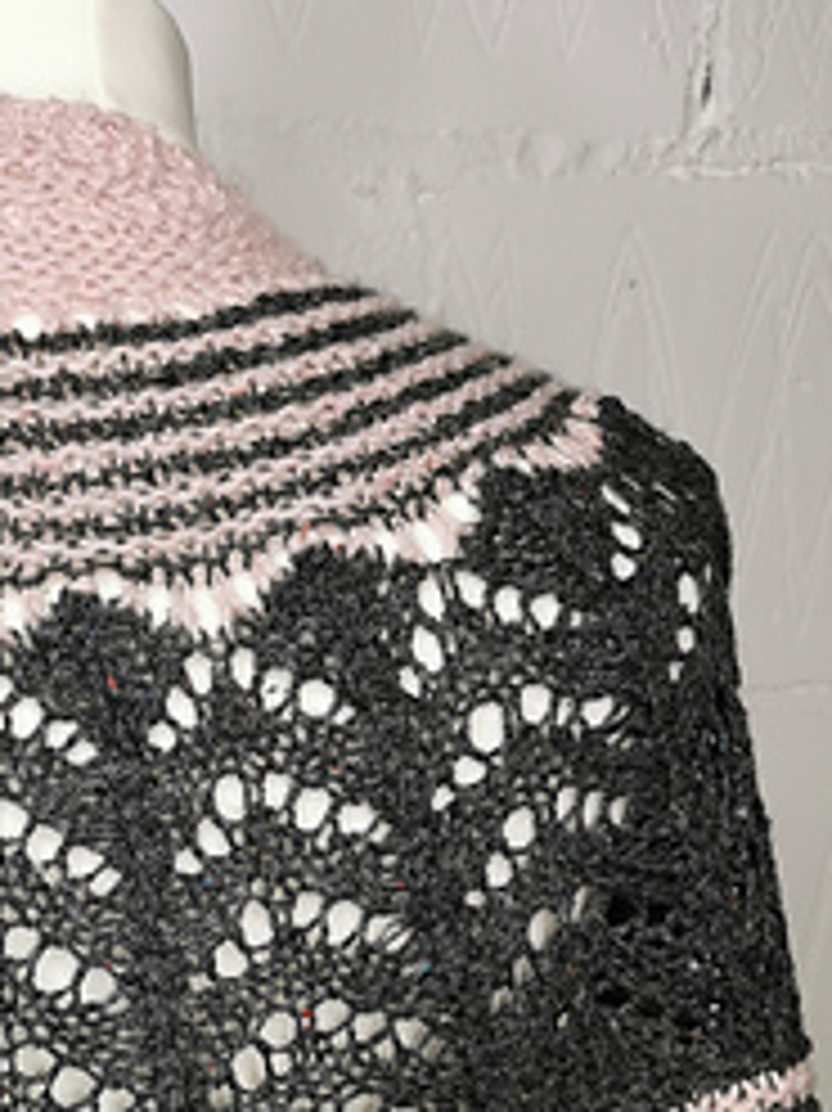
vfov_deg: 26.8
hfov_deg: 20.4
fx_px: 2245
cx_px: 27
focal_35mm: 70
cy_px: 1004
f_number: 1.8
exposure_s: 1/100
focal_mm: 5.58
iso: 50
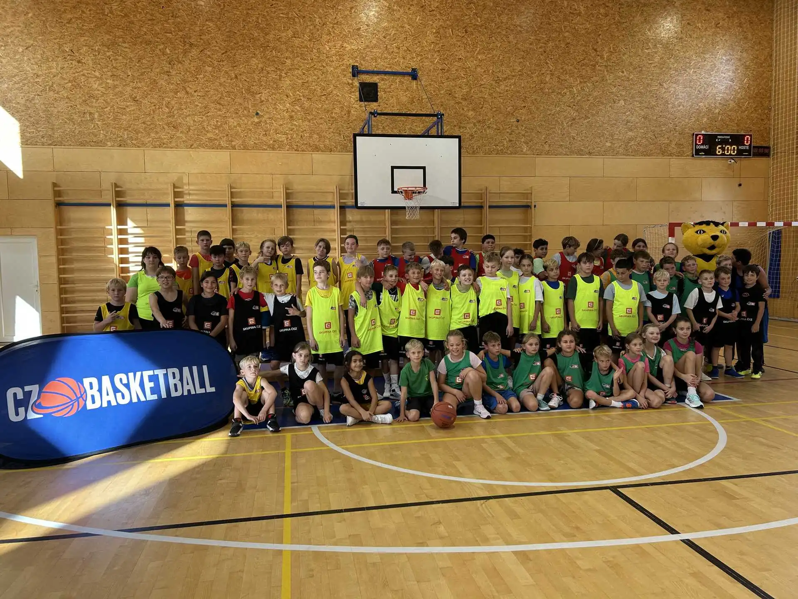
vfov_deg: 53.1
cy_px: 300
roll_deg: +1.1
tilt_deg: -3.4
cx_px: 399
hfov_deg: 67.3
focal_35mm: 26
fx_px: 599
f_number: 1.5
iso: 40
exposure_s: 1/160
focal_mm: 5.7
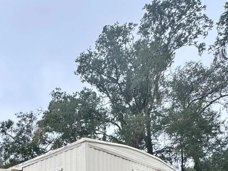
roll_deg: +1.3
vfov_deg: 29.1
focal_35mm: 39
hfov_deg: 43.5
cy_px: 228
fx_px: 257
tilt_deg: +3.5
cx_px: 21
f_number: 2.2
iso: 40
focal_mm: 2.22
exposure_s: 1/278
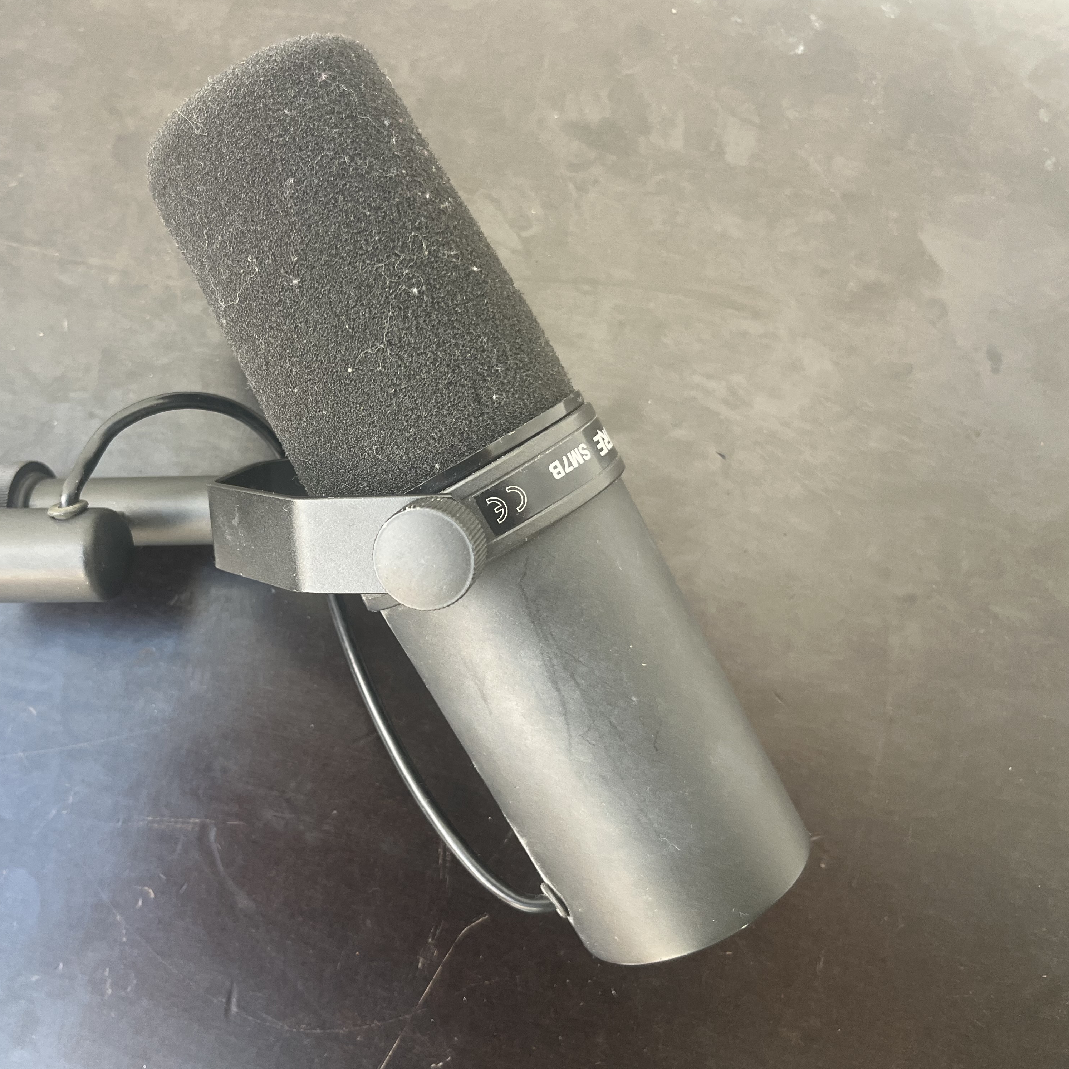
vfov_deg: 52.5
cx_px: 379
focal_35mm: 31
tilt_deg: -80.1
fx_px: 1083
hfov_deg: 51.8
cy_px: 536
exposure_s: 1/111
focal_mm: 5.1
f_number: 1.6
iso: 125
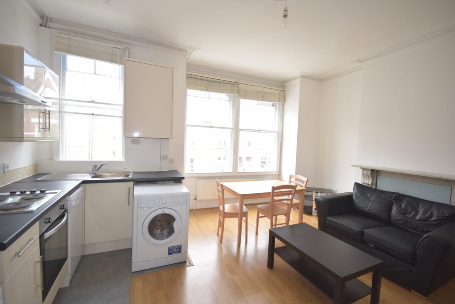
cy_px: 152
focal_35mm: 15
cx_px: 228
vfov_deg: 77.4
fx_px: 190
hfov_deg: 100.4
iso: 400
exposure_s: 1/40
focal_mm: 10
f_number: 4
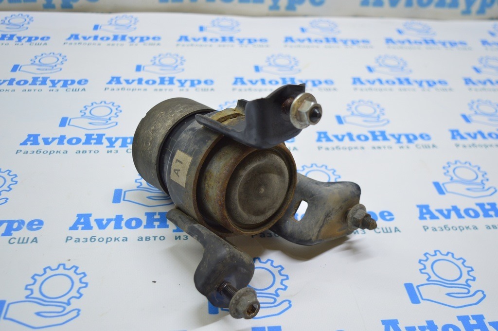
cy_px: 166
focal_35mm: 39
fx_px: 539
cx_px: 249
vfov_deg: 34.2
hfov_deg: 49.6
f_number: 4
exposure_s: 1/50
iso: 400
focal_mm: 26
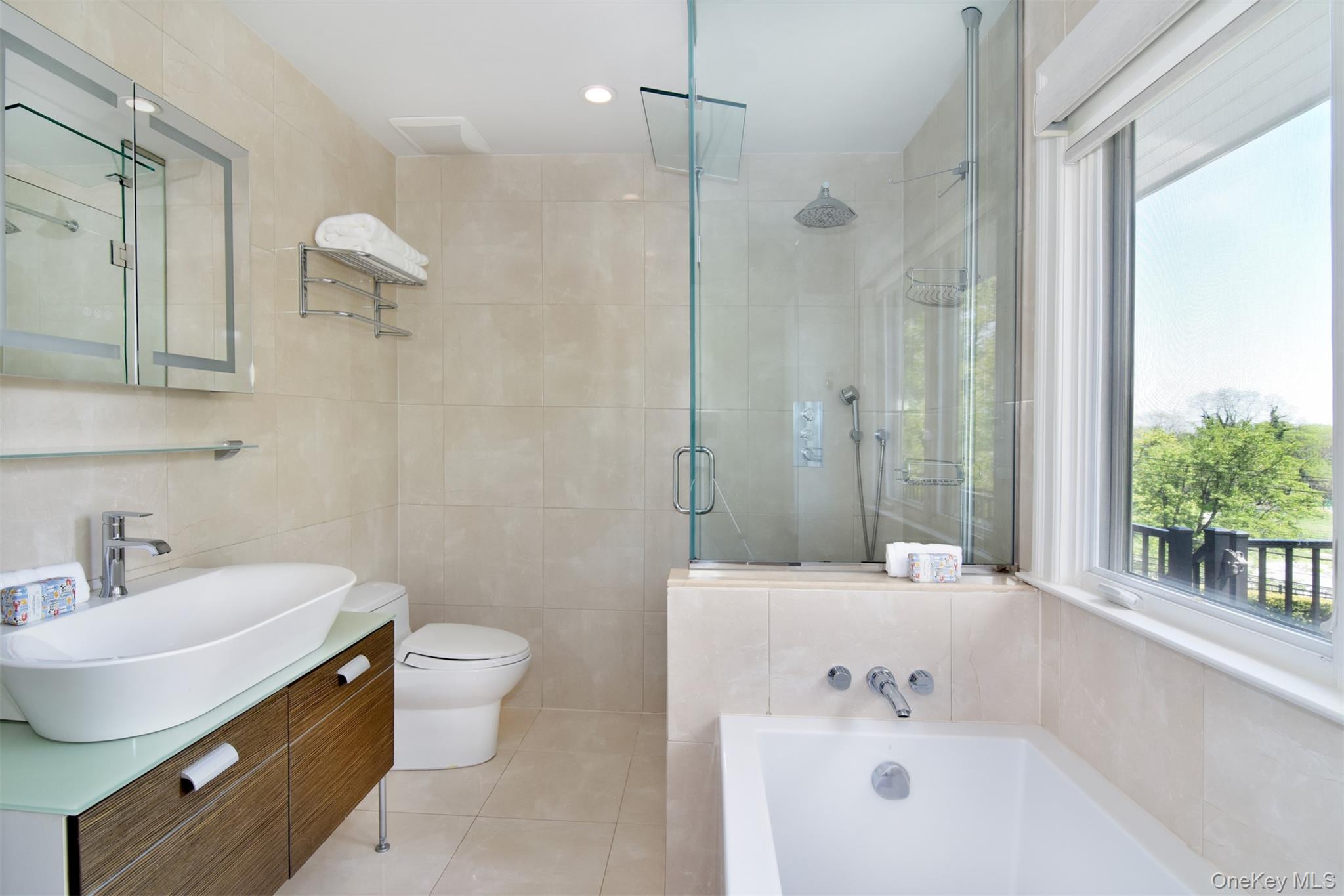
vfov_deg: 72.0
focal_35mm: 16
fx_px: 616
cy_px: 448
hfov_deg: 95.0
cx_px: 672
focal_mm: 11
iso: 640
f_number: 8
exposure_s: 1/125
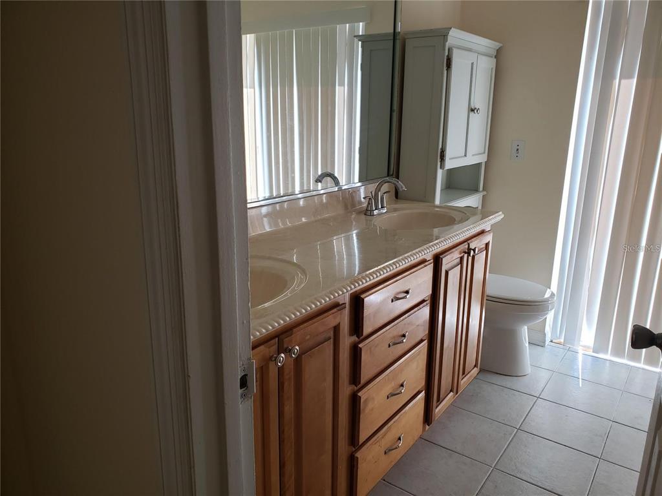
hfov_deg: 67.3
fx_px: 497
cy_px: 248
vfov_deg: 53.1
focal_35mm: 26
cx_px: 331
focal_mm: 4.3
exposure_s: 1/50
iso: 50
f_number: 2.4
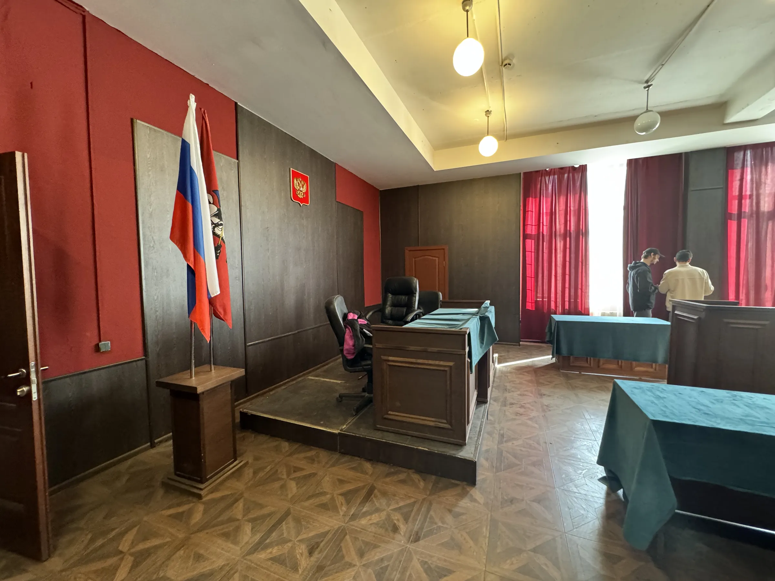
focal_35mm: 14
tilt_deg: -1.9
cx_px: 388
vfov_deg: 85.7
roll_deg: +0.8
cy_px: 290
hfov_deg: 102.1
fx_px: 313
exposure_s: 1/50
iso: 800
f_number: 2.2
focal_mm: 2.22
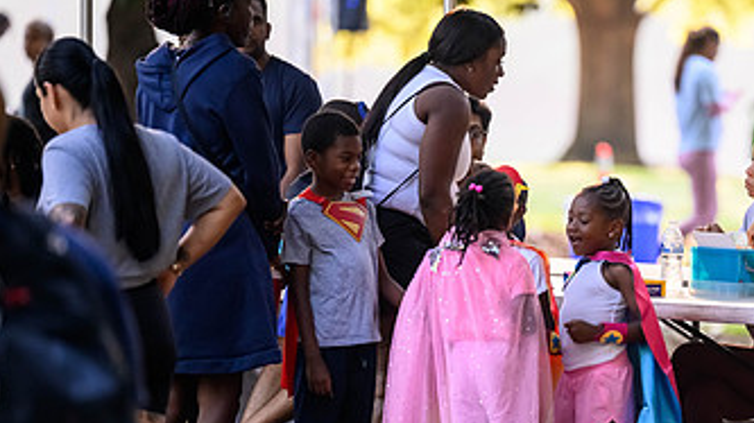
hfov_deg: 5.9
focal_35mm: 365
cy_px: 268
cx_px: 577
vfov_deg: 3.3
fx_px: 7295
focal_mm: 200
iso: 2000
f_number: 2.8
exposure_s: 1/800
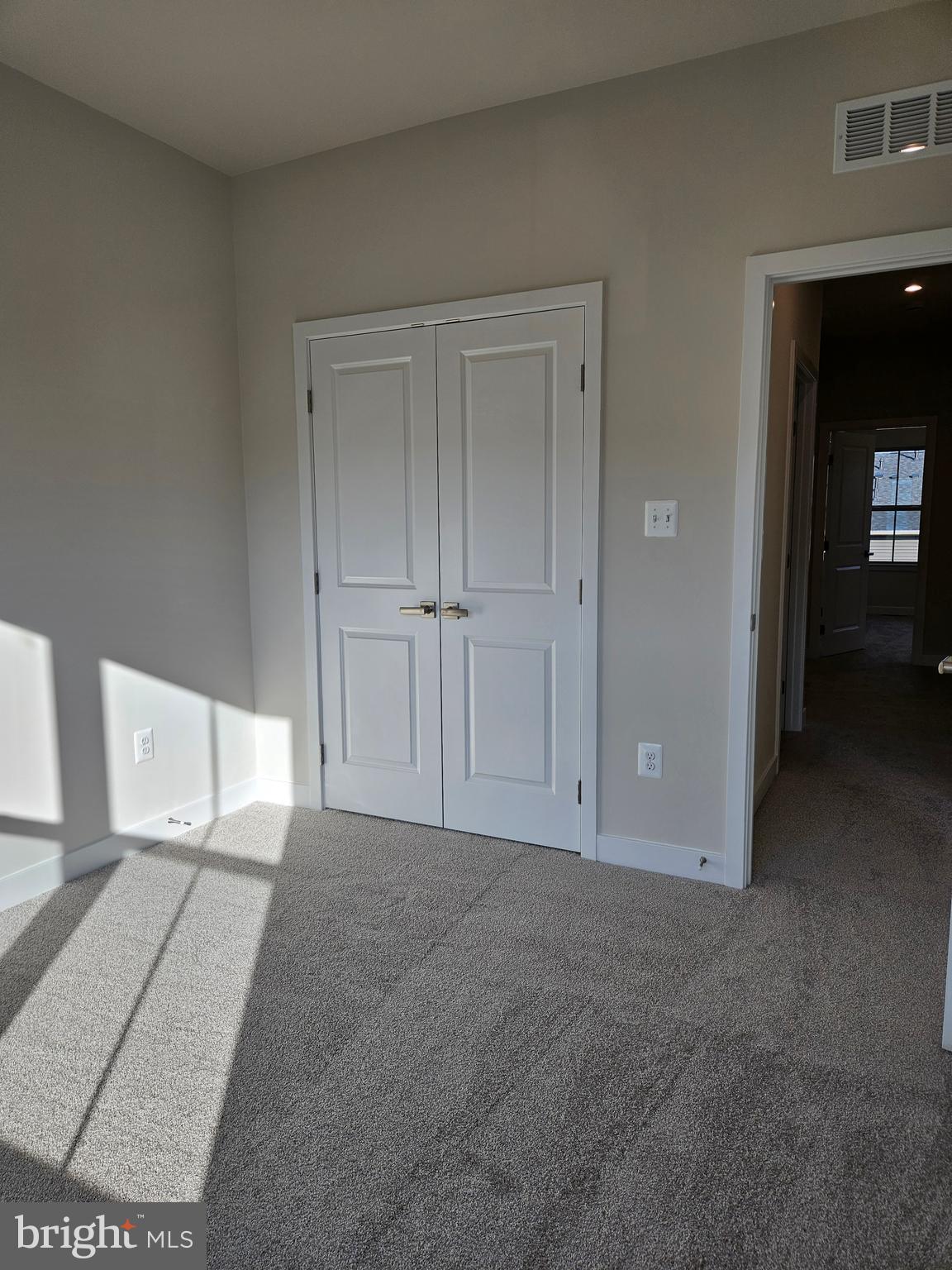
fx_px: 843
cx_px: 476
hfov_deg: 58.9
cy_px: 635
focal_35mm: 23
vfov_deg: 73.9
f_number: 1.8
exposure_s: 1/403
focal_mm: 5.4
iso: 25
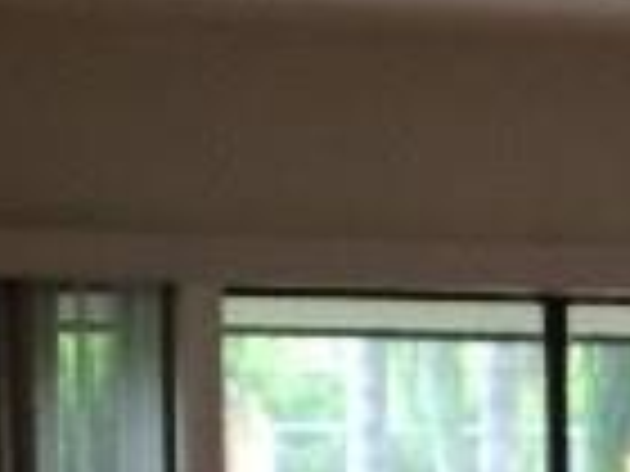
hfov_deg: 8.6
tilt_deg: -5.0
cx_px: 1426
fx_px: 3858
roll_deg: -0.5
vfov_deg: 6.8
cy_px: 845
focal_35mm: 212
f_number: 2.2
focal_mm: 4.15
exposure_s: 1/30
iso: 50
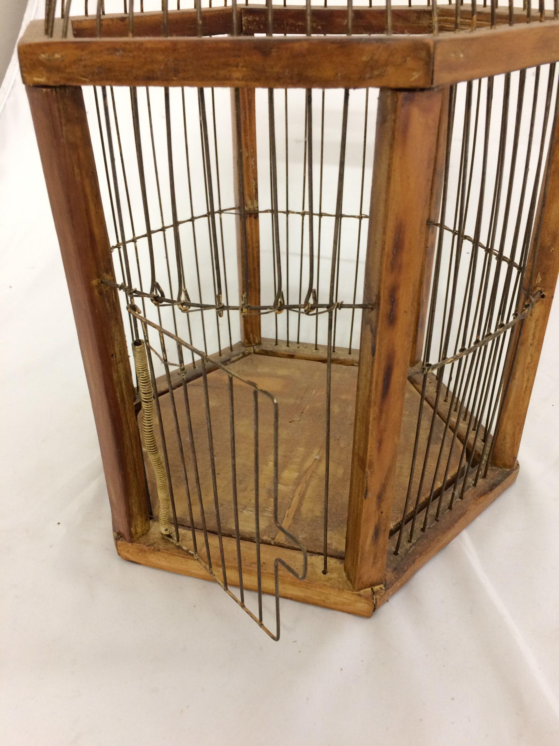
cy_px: 373
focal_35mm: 29
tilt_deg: -31.8
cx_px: 280
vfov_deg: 61.7
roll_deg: +1.9
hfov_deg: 48.2
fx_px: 624
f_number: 2.2
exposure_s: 1/33
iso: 160
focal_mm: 4.15
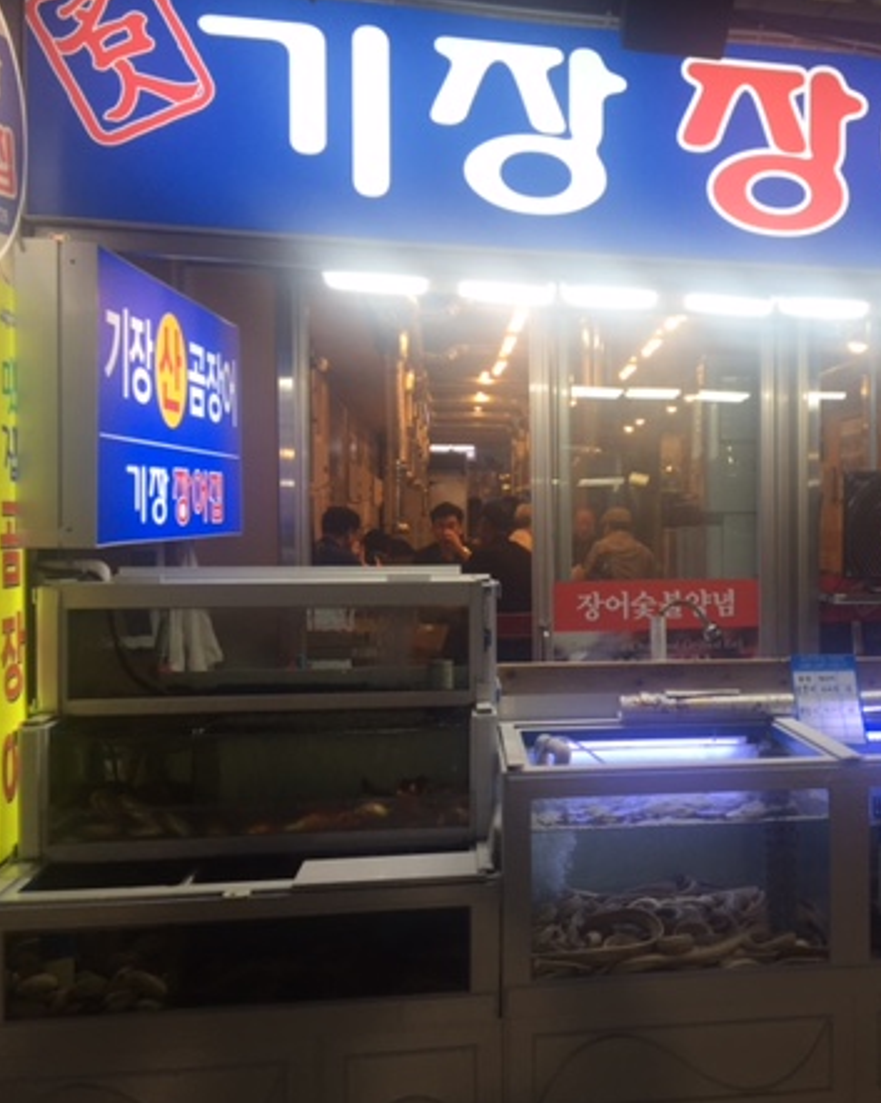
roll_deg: -0.8
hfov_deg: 35.2
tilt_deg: -1.4
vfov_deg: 44.8
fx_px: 1338
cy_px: 554
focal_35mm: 41
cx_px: 716
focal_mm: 4.15
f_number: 2.2
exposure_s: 1/60
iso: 32
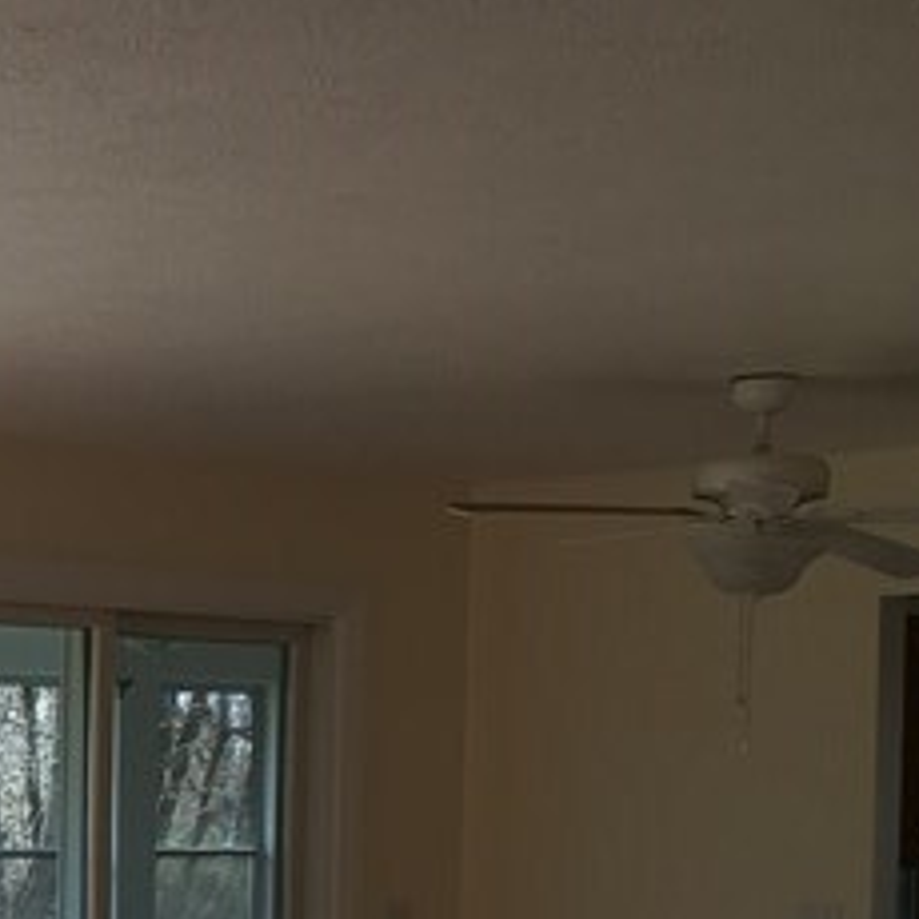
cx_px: -368
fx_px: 3424
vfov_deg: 14.8
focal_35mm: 114
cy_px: 1115
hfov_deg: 14.5
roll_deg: -0.5
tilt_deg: -5.2
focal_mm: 4.15
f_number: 2.2
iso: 25
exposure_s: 1/123
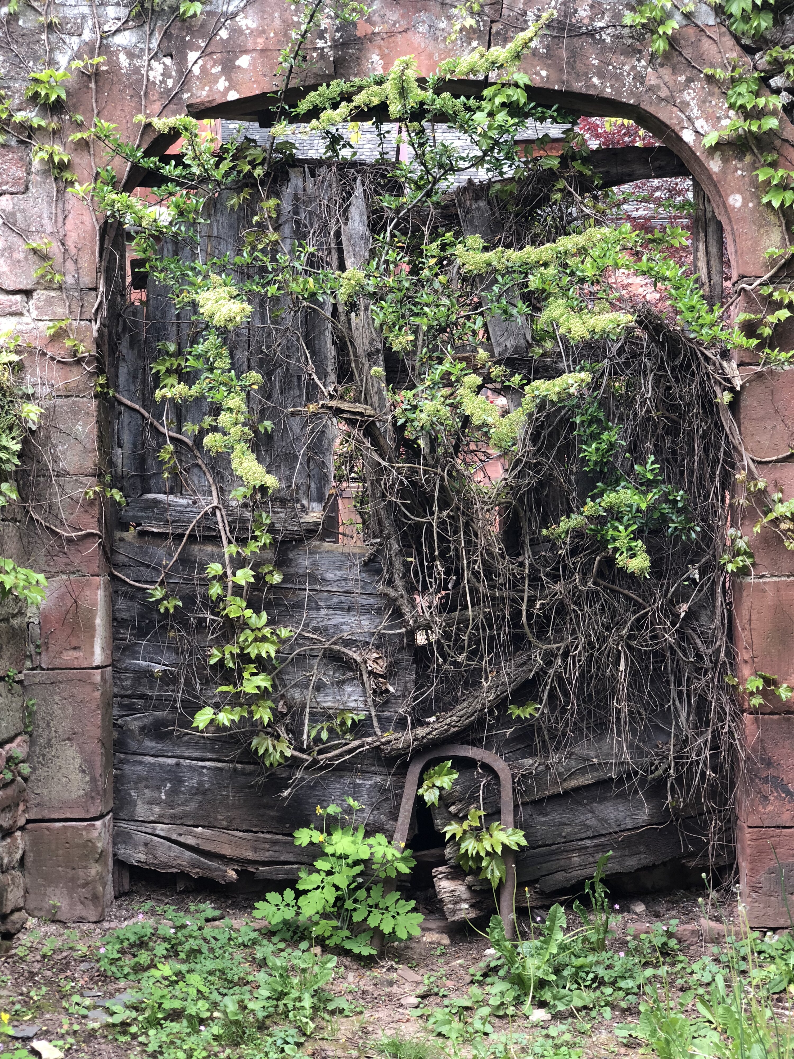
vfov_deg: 36.8
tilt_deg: +2.0
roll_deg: +0.8
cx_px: 397
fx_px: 1590
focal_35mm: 52
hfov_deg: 28.0
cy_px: 530
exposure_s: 1/60
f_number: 2.4
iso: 32
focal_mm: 6
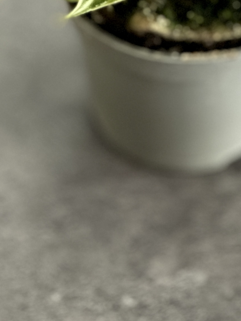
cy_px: -144
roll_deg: -8.4
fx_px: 1857
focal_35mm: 200
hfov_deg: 7.4
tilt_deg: -41.2
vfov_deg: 9.6
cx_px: 177
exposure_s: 1/121
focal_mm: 7.5
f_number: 2.2
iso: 160
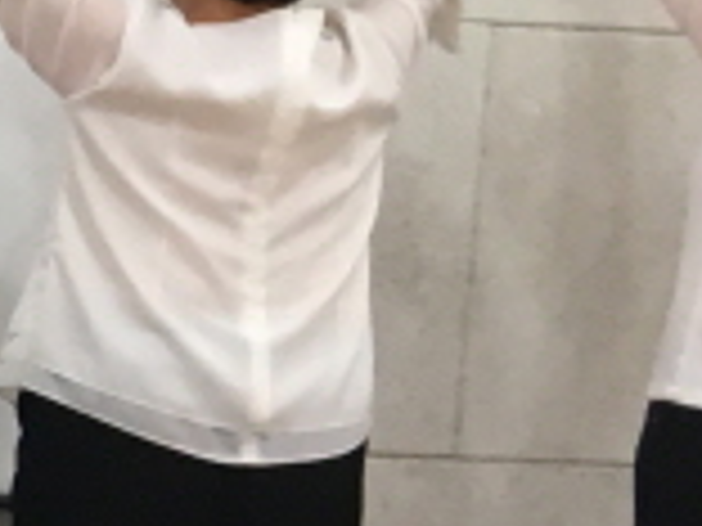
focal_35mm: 179
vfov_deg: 8.3
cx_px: -1408
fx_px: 3630
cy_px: 315
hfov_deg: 9.0
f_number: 2.2
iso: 64
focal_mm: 4.15
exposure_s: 1/30
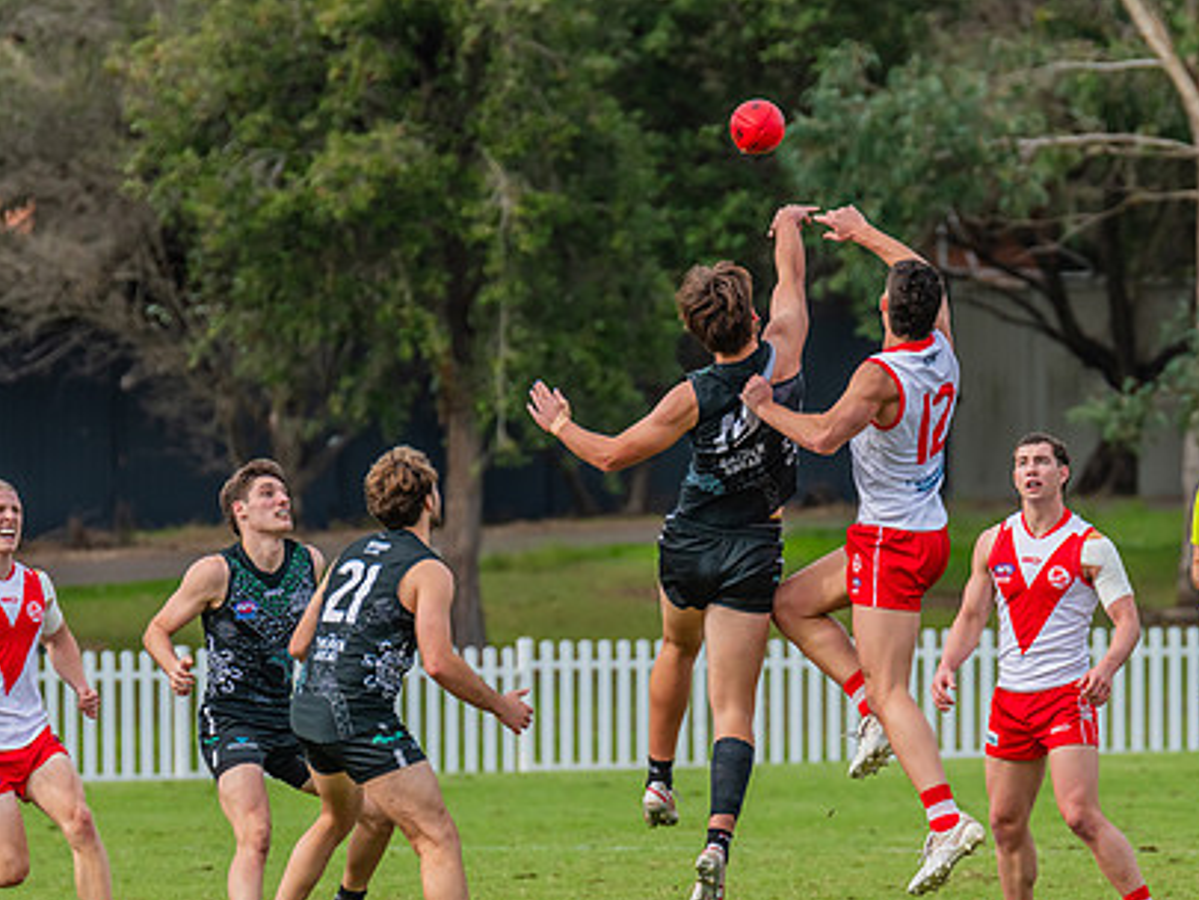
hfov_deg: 3.3
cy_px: 564
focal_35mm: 599
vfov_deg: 2.5
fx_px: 20754
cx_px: 821
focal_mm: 420
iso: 800
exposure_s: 1/1600
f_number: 6.3
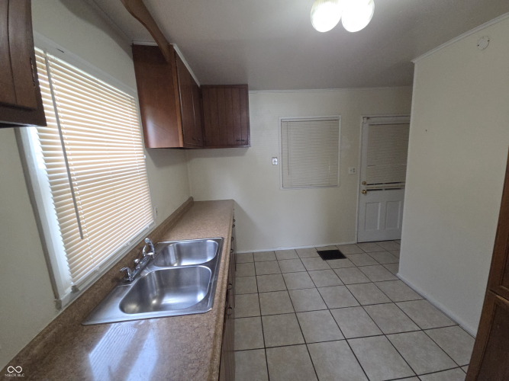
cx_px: 254
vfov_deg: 89.9
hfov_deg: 106.2
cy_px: 190
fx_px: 191
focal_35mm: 13
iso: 160
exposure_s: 1/120
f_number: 2.2
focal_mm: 2.2
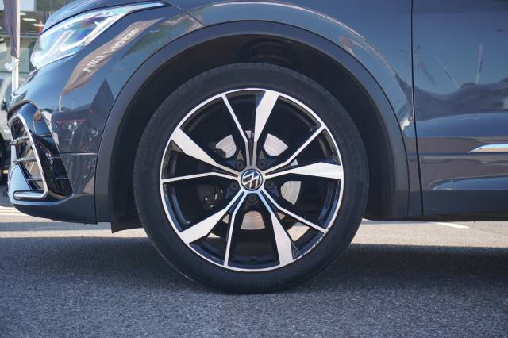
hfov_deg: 40.0
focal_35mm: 50
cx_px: 254
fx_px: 698
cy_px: 169
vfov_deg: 27.2
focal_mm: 33
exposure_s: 1/200
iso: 400
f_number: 4.5
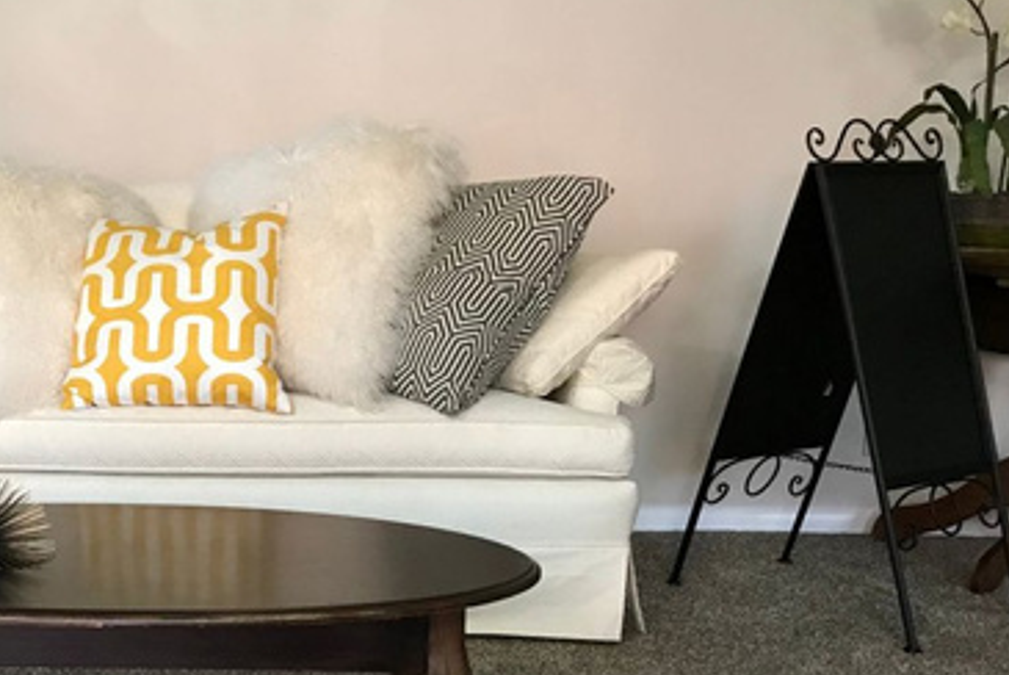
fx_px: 1431
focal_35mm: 51
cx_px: 218
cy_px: 517
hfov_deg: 37.6
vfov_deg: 26.2
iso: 100
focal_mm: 3.99
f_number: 1.8
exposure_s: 1/13
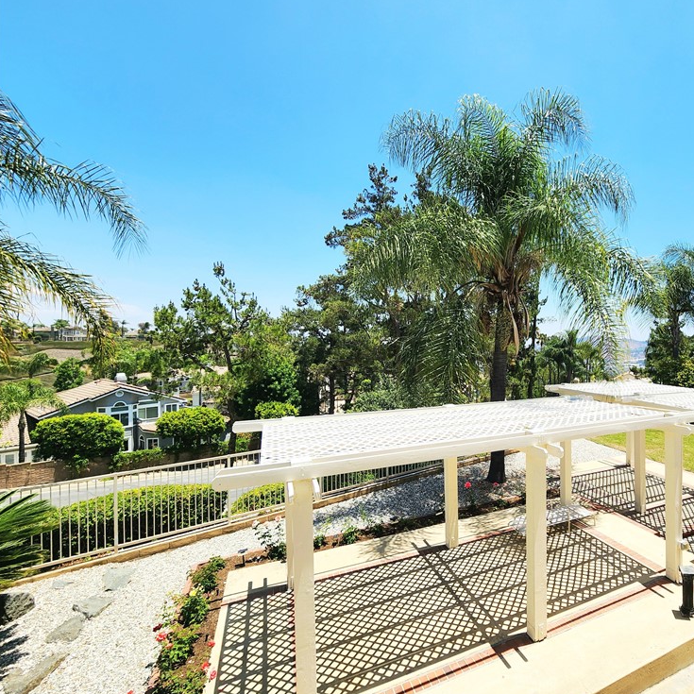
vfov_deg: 87.4
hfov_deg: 83.5
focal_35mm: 16
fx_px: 363
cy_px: 342
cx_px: 480
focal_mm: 2.2
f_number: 2.2
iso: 50
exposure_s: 1/2500
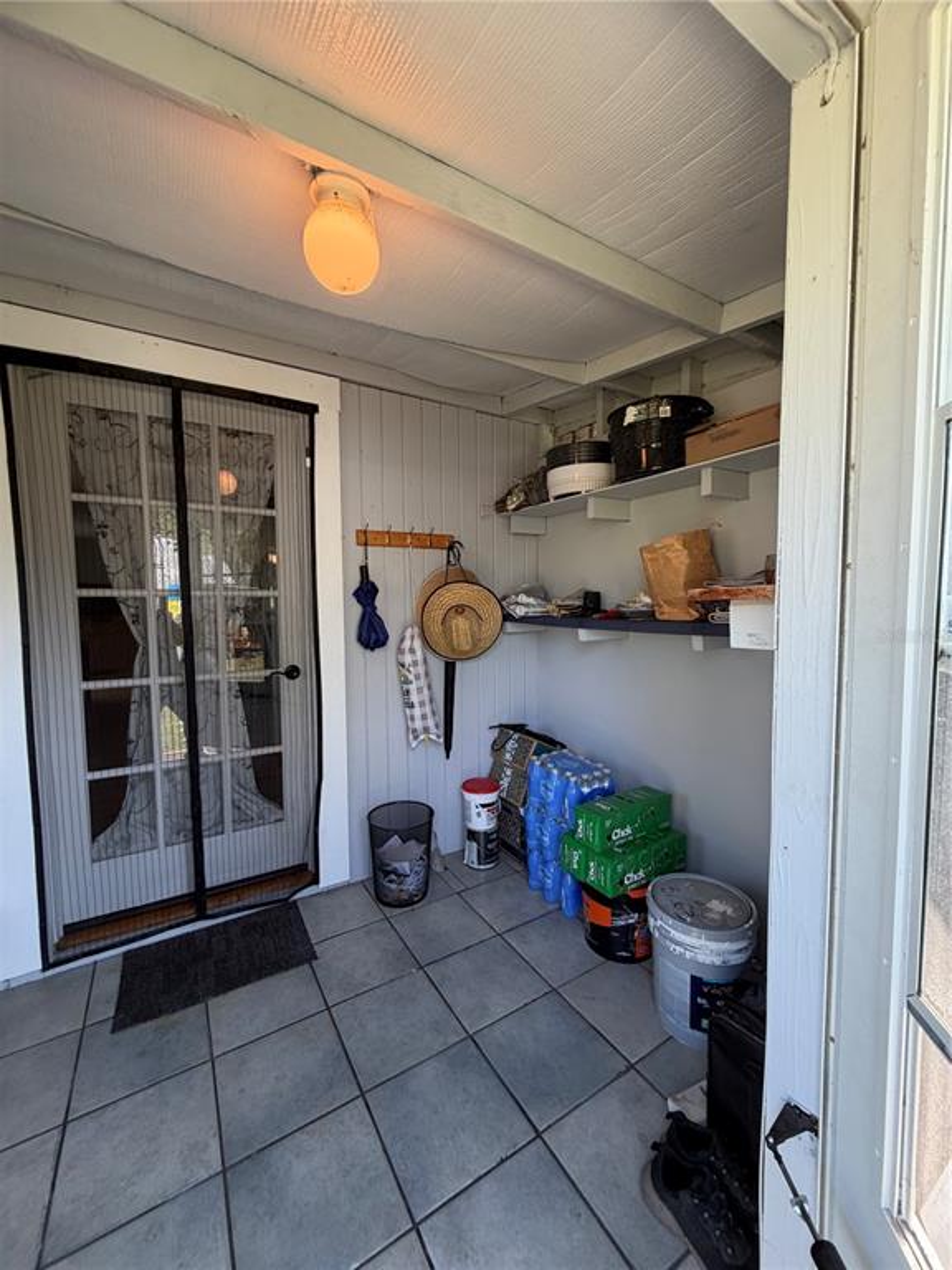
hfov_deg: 85.7
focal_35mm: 14
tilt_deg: -4.7
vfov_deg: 102.1
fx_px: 513
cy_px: 635
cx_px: 476
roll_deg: +1.8
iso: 125
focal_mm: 2.22
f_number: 2.2
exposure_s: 1/121
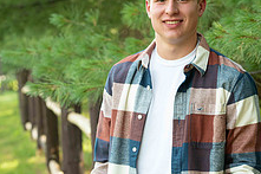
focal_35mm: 175
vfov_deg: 7.8
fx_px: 1268
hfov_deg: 11.7
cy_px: 94
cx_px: 165
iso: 400
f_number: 5
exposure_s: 1/200
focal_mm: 86
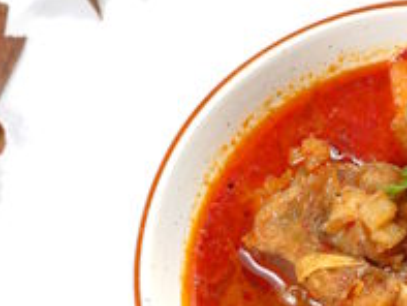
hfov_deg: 12.5
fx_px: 1824
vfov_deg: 9.6
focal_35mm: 155
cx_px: 450
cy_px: 211
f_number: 6.4
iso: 100
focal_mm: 35
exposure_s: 1/125
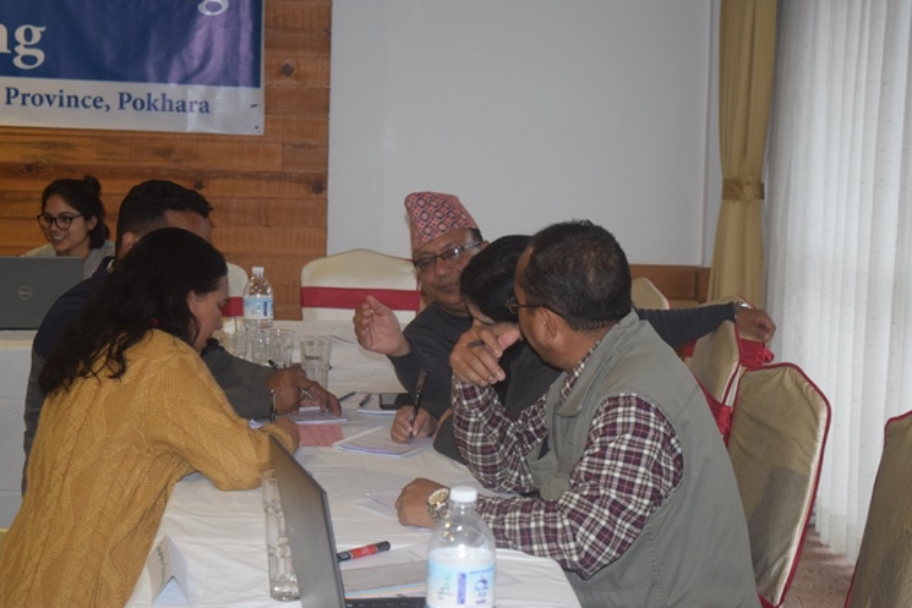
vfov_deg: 19.5
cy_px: 301
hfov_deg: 28.8
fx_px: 1774
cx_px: 460
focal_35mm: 70
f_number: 5
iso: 1100
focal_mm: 46
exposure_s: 1/60
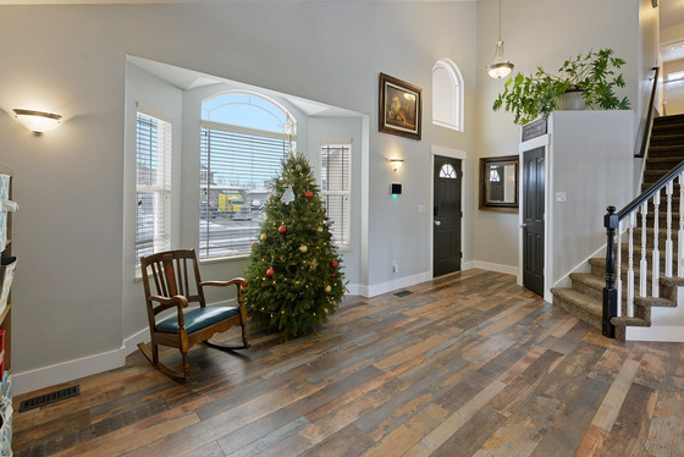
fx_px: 304
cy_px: 197
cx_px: 344
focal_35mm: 16
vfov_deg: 73.4
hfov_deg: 96.7
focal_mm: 14
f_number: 8
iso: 400
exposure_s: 1/2.5
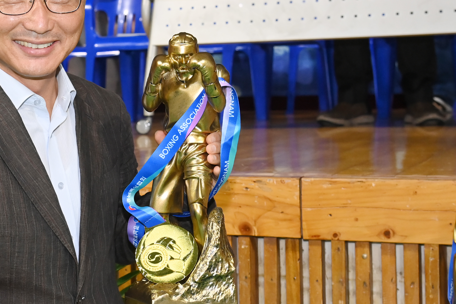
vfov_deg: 15.7
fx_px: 1102
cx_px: 65
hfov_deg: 22.9
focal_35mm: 87
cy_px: 150
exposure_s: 1/250
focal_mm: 46
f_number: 6.3
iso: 3200
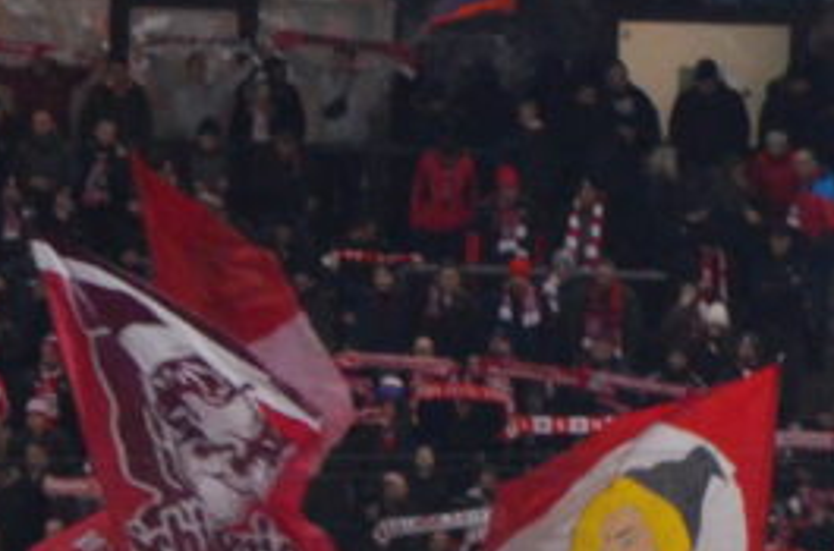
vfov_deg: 1.4
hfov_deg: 2.2
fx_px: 21990
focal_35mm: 952
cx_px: 611
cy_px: 746
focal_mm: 105
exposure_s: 1/125
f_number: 5.6
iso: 2000
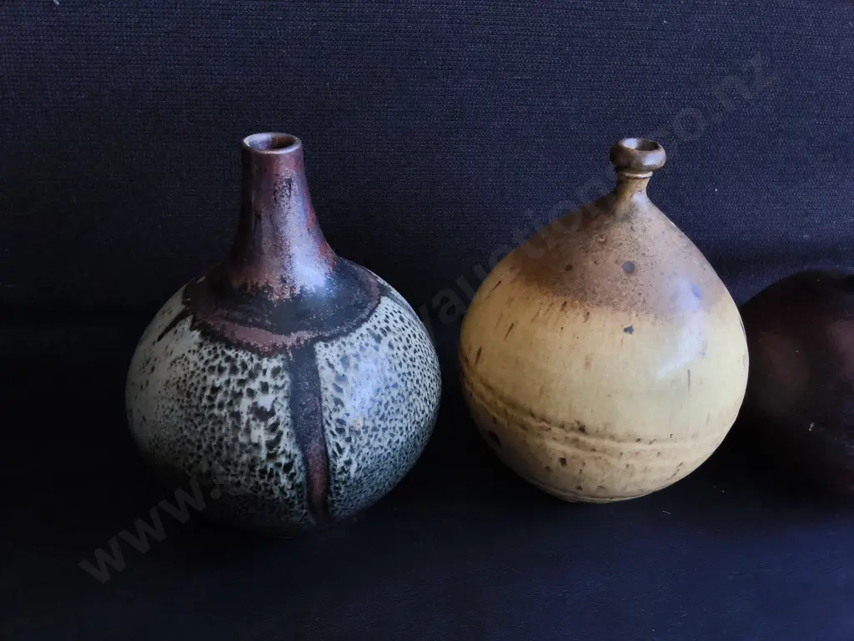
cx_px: 427
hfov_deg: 65.3
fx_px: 666
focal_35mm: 27
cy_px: 320
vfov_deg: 51.4
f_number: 2
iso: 250
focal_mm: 2.87
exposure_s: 1/100
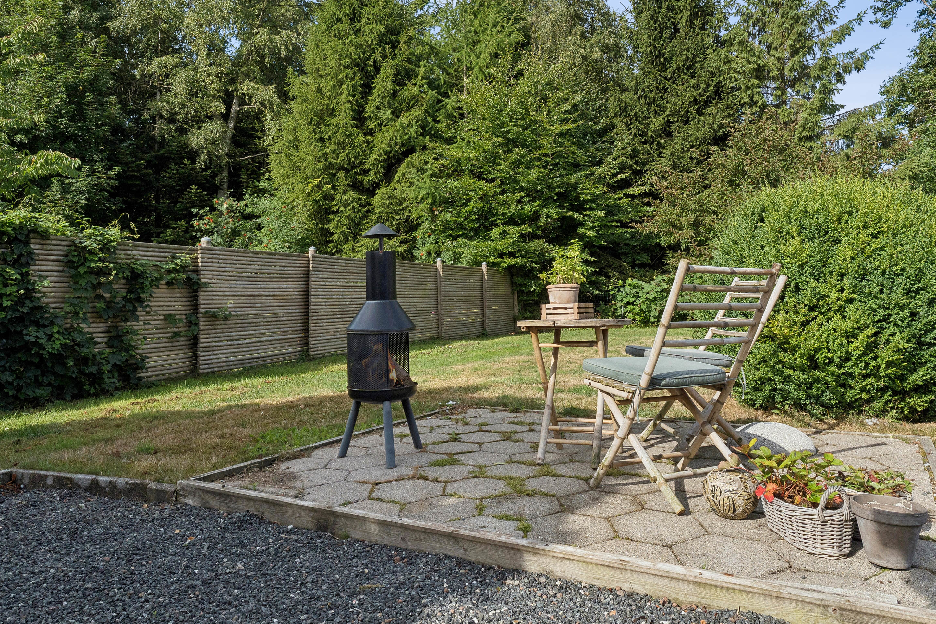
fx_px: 676
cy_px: 318
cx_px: 472
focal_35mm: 26
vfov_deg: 49.5
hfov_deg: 69.4
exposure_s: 1/640
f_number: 11
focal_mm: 17
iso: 400
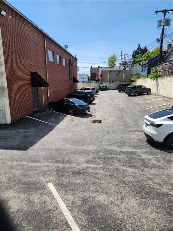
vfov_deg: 73.9
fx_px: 153
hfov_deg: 58.9
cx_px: 86
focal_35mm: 23
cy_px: 116
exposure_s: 1/1559
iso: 20
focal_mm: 5.4
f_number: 1.8
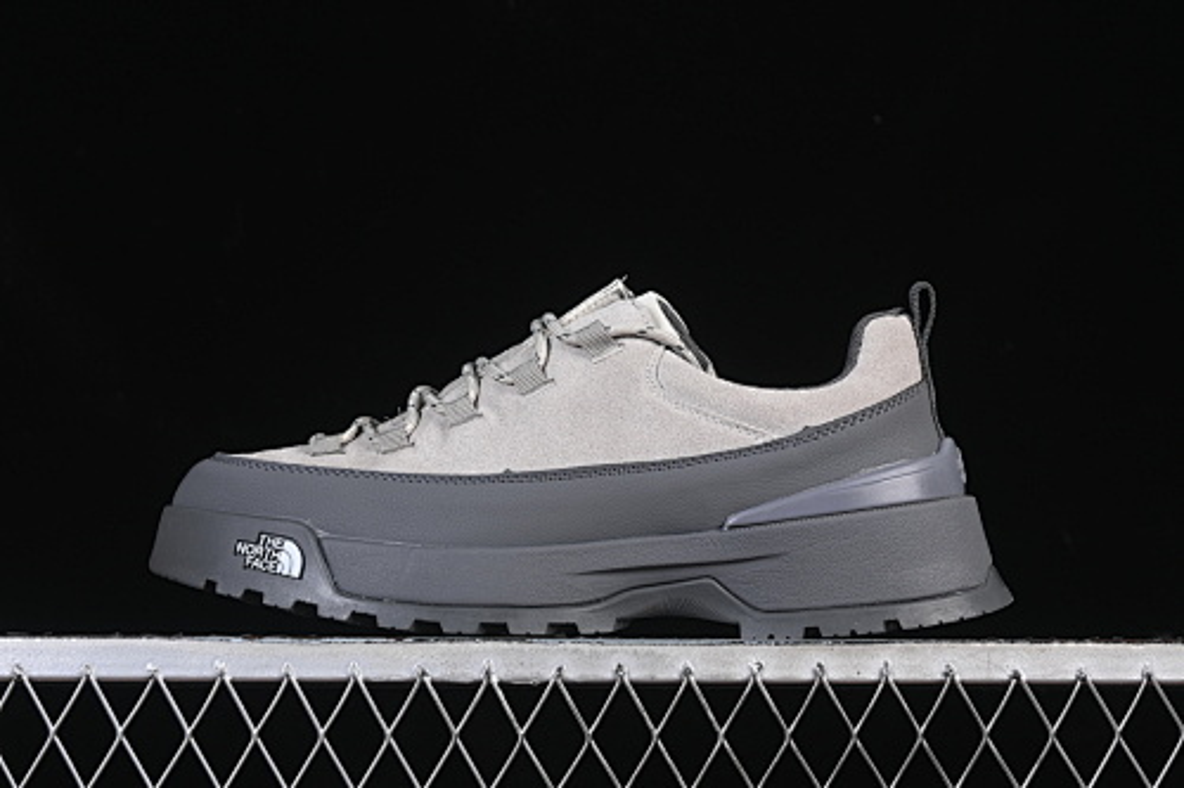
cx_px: 592
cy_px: 394
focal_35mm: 75
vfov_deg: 18.2
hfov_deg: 27.0
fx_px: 2466
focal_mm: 50
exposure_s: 1/80
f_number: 7.1
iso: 160
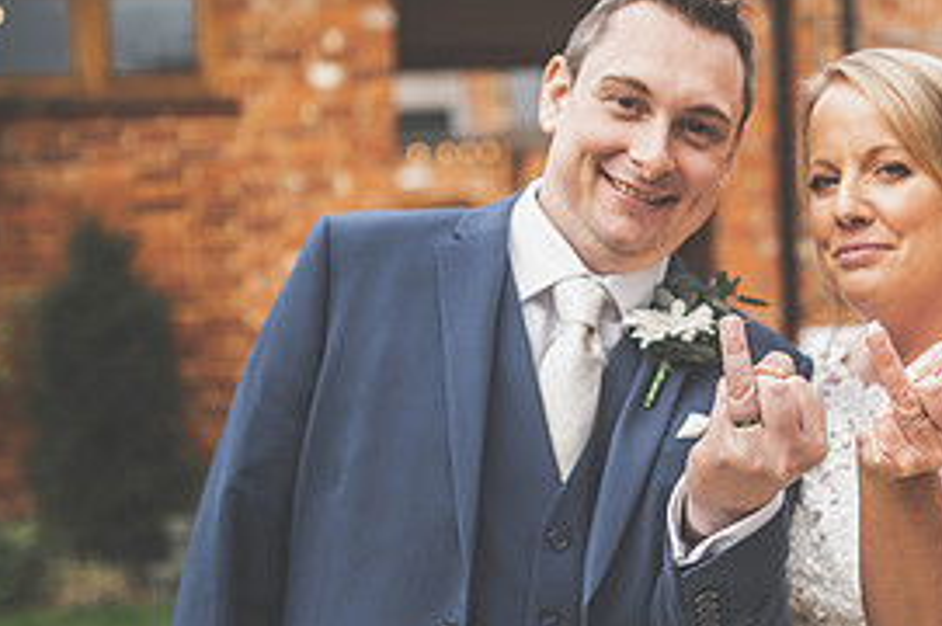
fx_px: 1960
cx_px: 744
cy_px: 414
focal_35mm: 75
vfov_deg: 18.1
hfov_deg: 26.6
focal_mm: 35
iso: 125
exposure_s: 1/400
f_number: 2
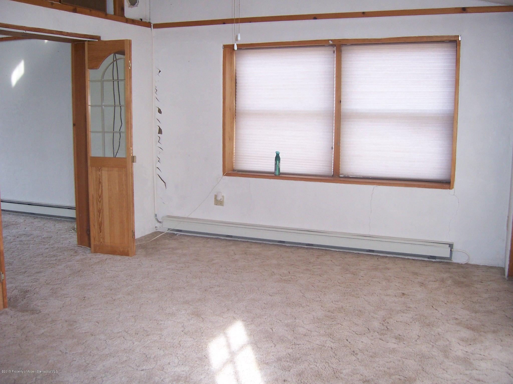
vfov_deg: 39.7
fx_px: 534
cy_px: 192
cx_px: 256
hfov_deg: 51.4
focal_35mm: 36
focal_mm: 6
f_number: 3
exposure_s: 1/90
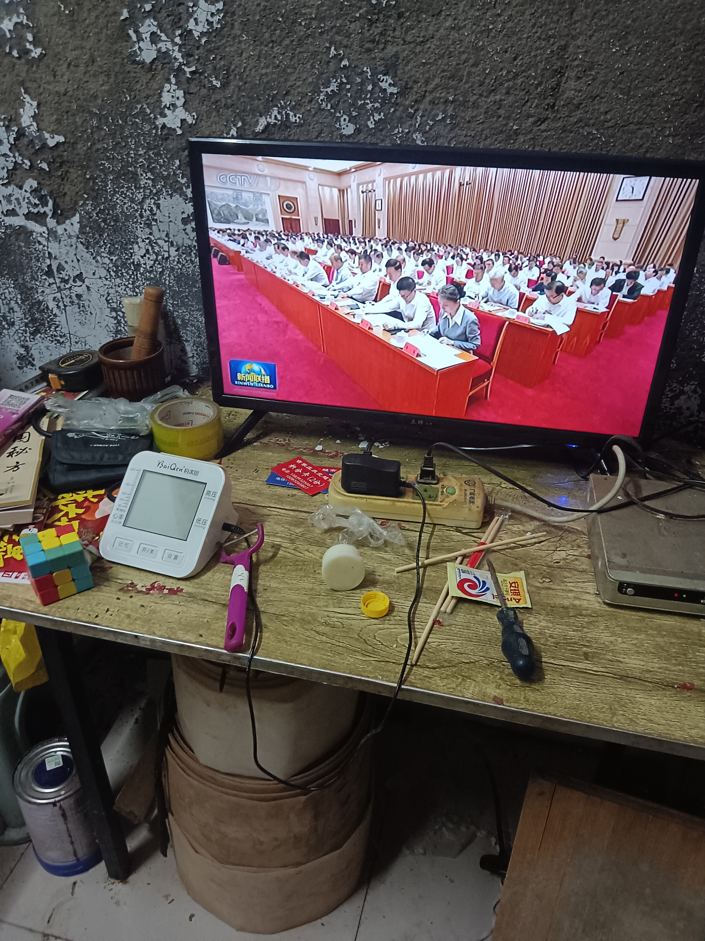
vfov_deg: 65.3
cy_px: 470
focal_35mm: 27
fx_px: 733
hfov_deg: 51.4
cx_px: 352
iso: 2728
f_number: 1.8
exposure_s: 1/50
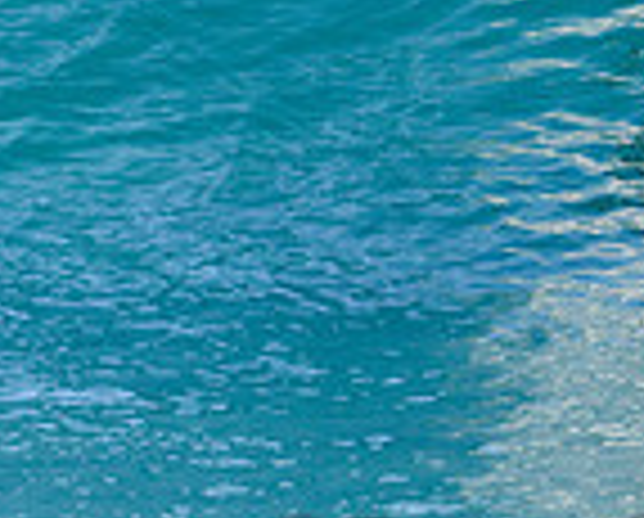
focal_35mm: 1899
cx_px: 608
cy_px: -191
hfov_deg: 1.0
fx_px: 36269
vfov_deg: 0.8
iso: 400
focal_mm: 500
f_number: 5.6
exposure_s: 1/2000
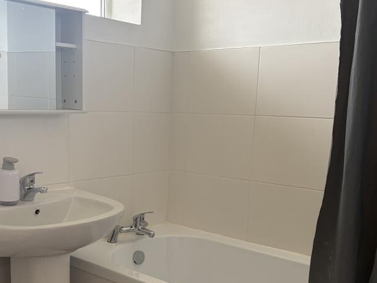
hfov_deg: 42.8
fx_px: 479
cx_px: 158
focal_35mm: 44
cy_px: 201
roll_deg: -1.6
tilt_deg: -12.4
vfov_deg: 32.4
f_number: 1.6
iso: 125
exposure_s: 1/50
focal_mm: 5.96
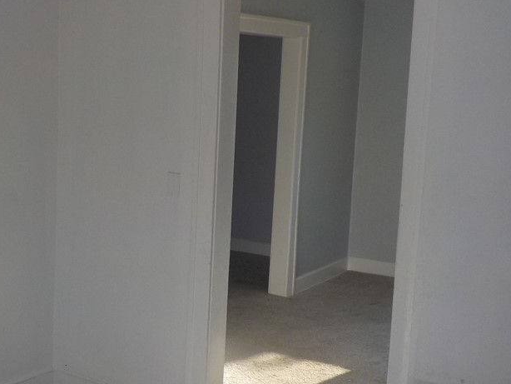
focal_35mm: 50
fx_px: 738
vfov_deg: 29.1
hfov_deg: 37.4
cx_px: 137
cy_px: 197
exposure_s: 1/160
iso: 125
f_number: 3.3
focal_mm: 4.1
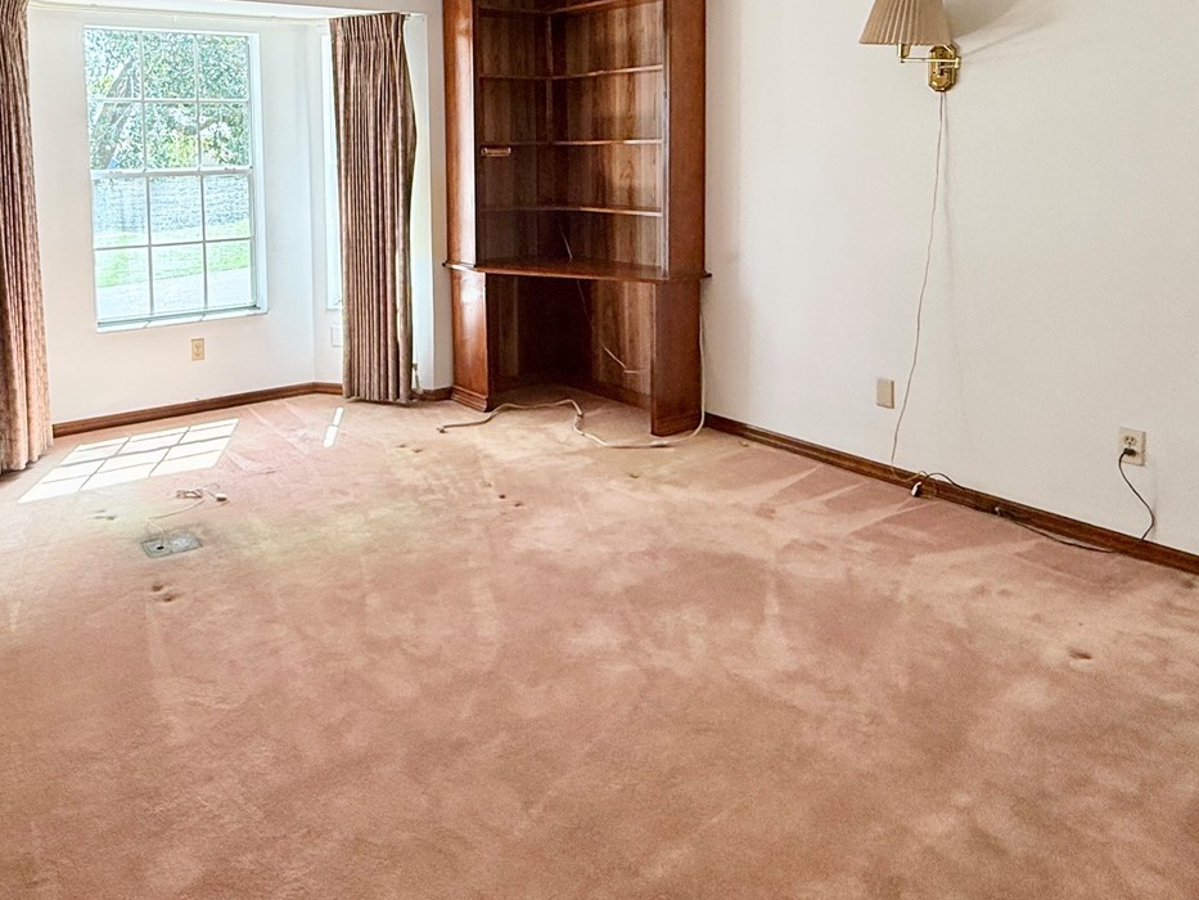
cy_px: 296
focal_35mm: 24
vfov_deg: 55.6
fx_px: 831
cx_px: 392
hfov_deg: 69.4
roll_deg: +1.3
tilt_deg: -3.2
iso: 80
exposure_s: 1/99
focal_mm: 2.22
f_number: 2.2
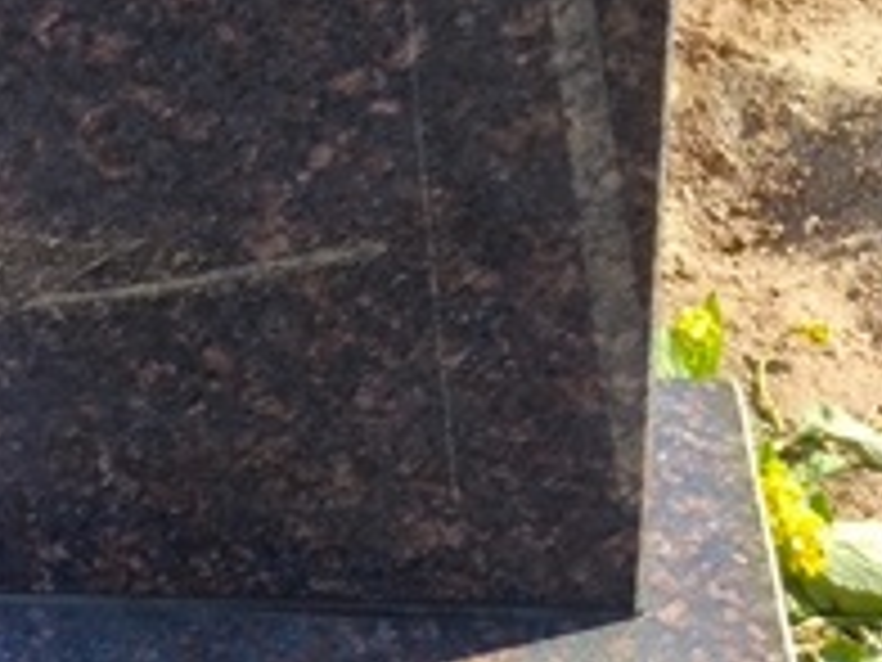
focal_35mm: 204
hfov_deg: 9.5
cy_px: -680
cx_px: -263
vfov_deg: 7.0
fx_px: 5198
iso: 50
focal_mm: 4.71
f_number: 1.7
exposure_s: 1/499
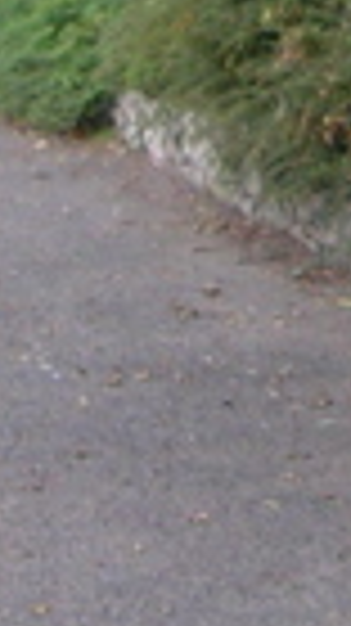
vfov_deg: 11.1
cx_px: 662
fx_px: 3149
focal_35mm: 190
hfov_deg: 6.2
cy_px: -194
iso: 79
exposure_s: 1/60.1
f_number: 2.8
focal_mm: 5.8
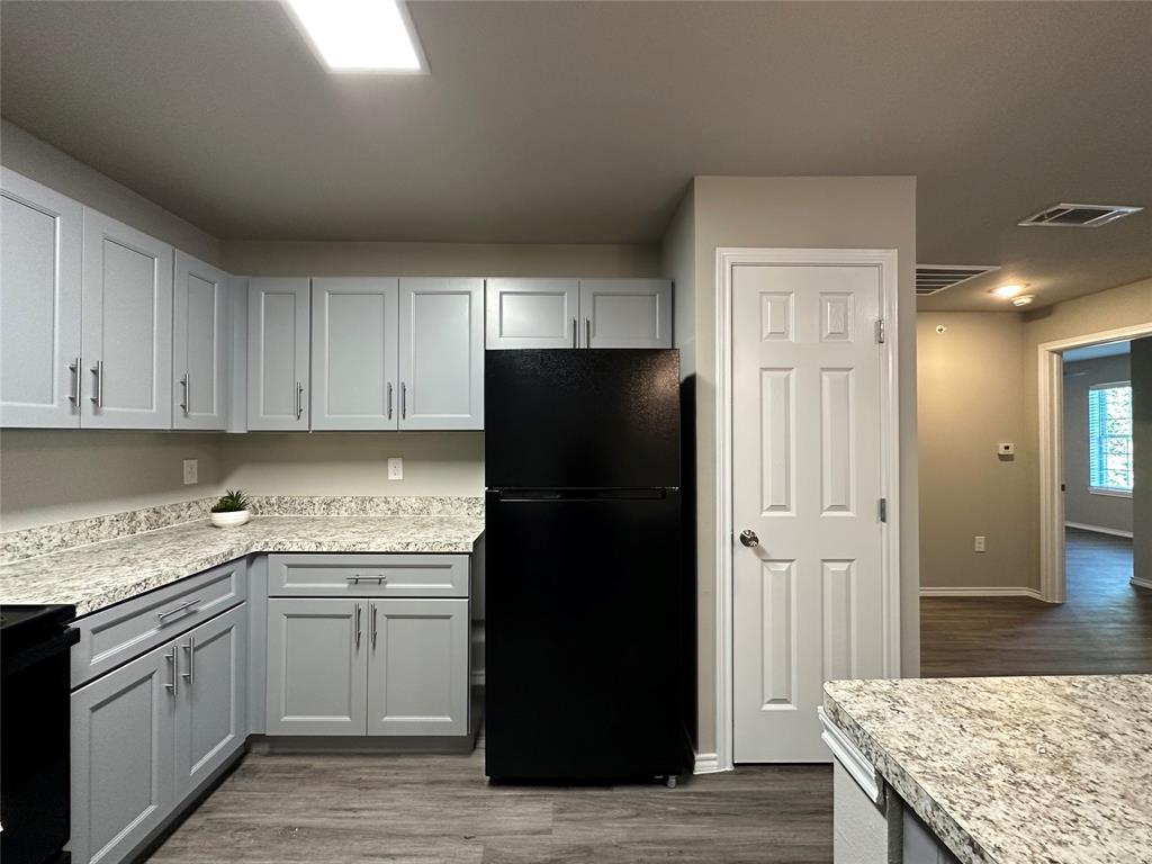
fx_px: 466
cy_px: 432
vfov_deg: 85.7
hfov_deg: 102.1
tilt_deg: +0.6
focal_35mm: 14
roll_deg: -0.3
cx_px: 576
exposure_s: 1/60
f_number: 2.2
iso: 320
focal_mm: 2.22
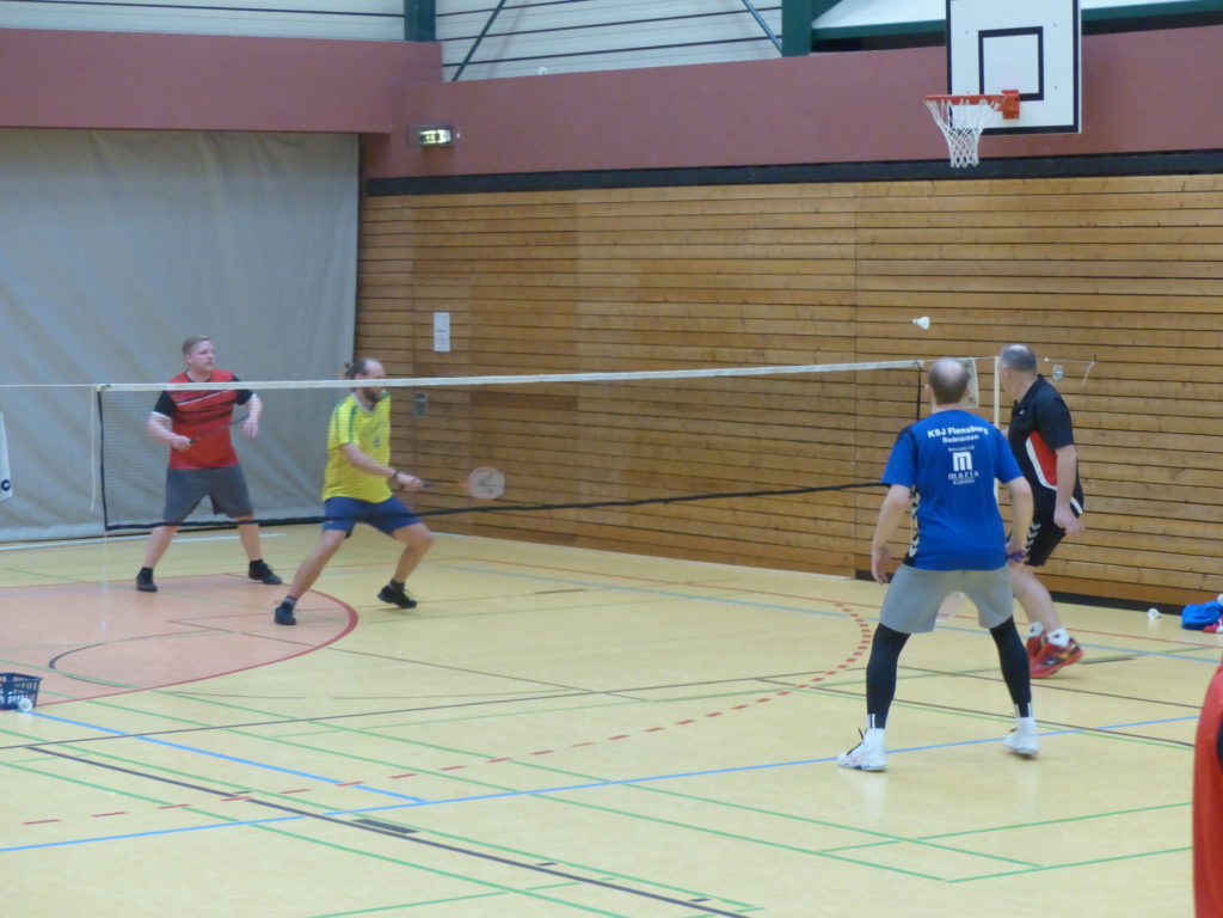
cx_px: 612
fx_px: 3498
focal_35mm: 99
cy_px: 459
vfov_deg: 14.9
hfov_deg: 19.8
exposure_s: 1/125
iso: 500
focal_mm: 17.8
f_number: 2.8
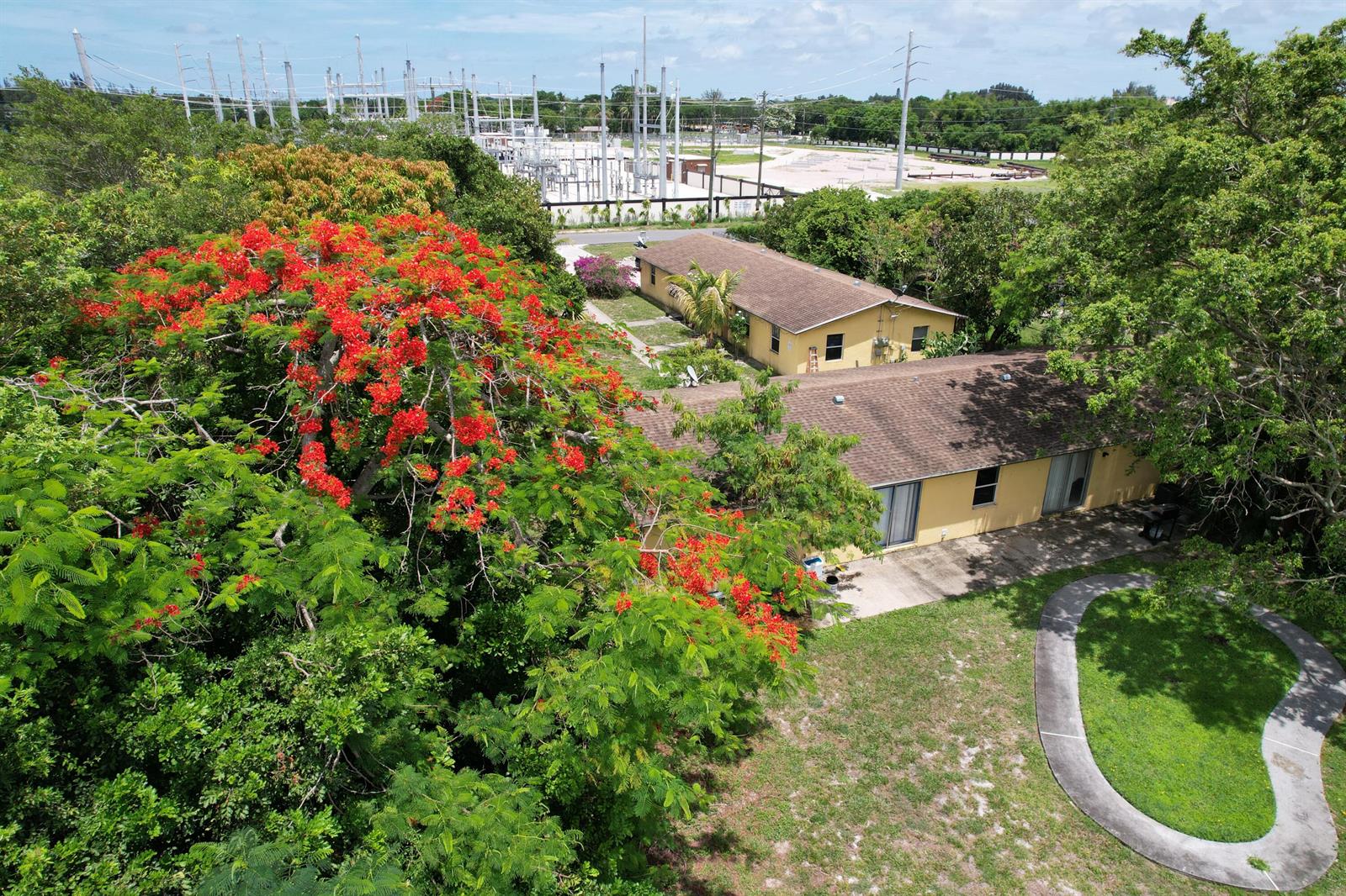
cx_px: 673
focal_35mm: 22
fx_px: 822
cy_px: 448
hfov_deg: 78.6
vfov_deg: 57.2
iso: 120
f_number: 2.8
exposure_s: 1/2000
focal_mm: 8.38
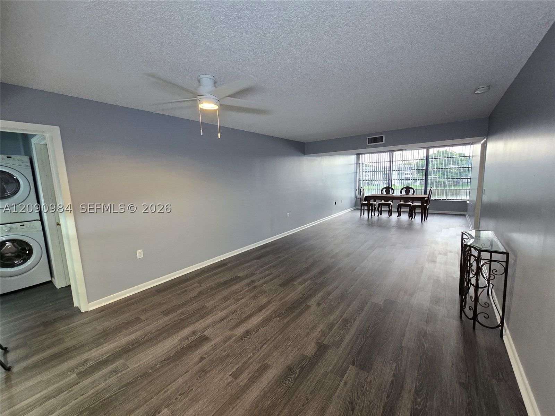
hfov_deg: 106.2
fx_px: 208
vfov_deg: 89.9
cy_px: 208
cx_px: 278
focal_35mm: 13
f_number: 2.2
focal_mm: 2.2
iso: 125
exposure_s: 1/60
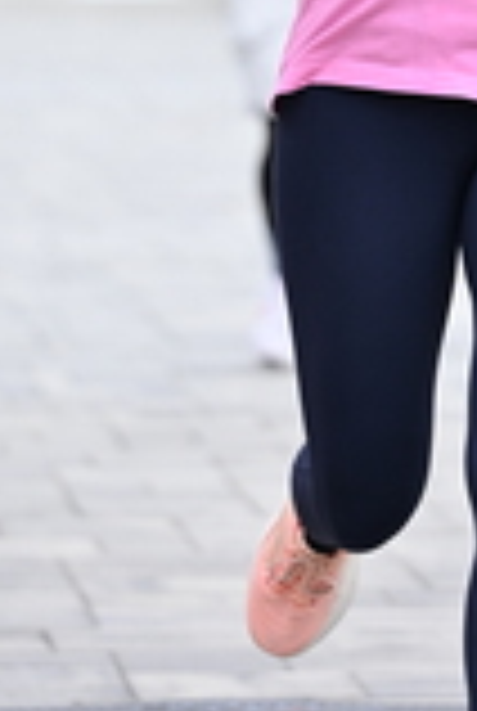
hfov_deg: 3.5
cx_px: 425
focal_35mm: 400
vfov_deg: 5.1
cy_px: -248
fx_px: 7915
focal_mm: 115
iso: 640
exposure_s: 1/1600
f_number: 2.8
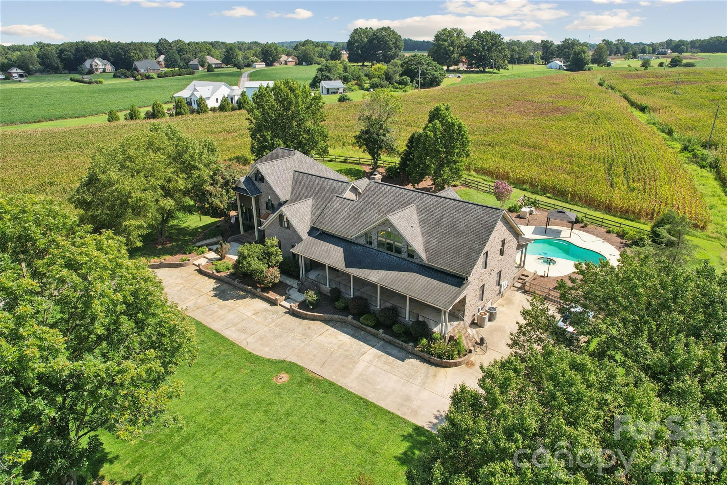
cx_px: 364
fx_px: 444
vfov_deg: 57.2
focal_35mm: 22
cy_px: 242
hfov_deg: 78.6
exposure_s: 1/180
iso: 100
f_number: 2.8
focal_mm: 8.4
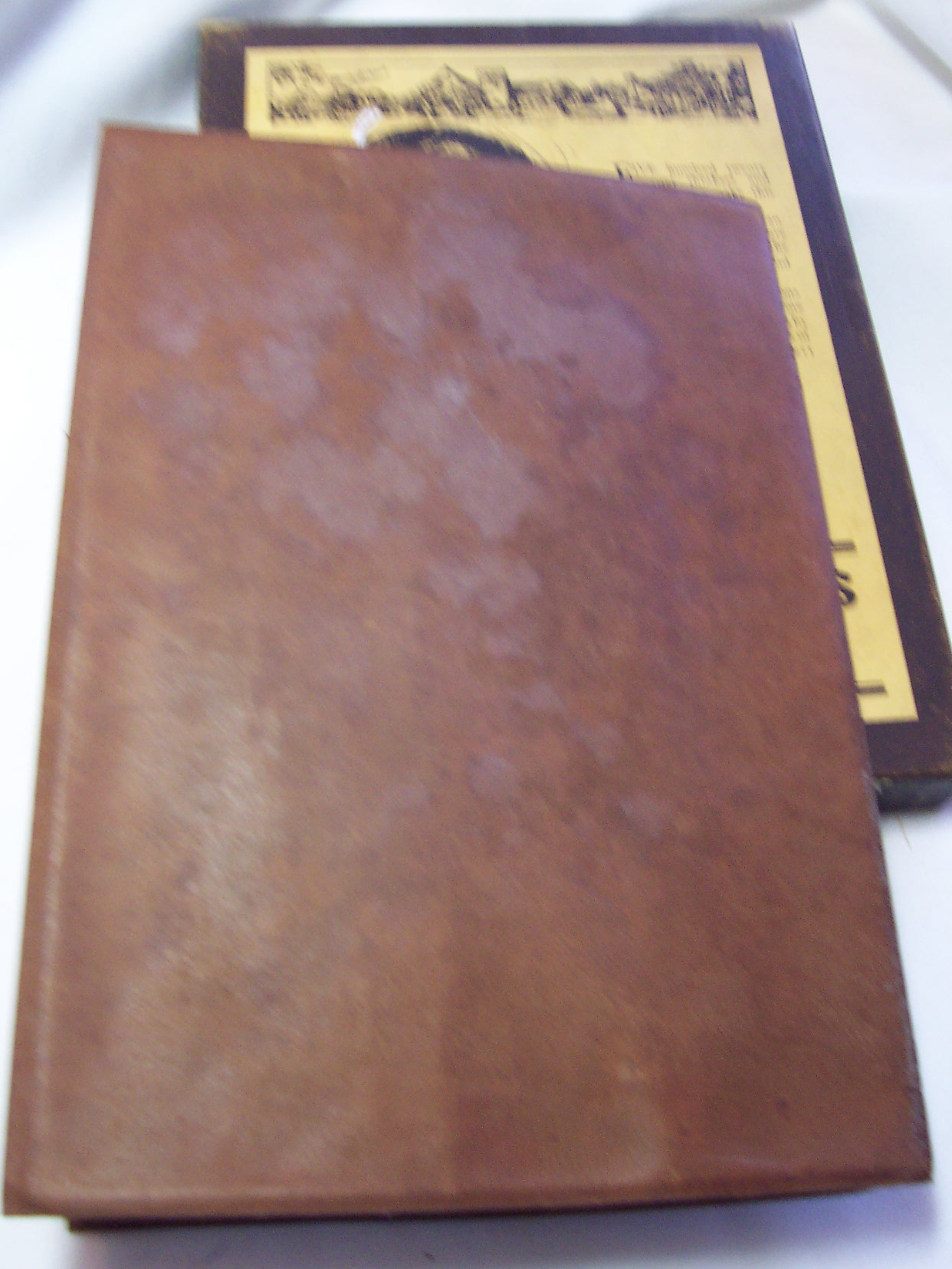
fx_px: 1357
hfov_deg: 38.7
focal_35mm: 37
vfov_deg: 50.1
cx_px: 476
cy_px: 634
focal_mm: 5.6
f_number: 2.8
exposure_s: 1/20
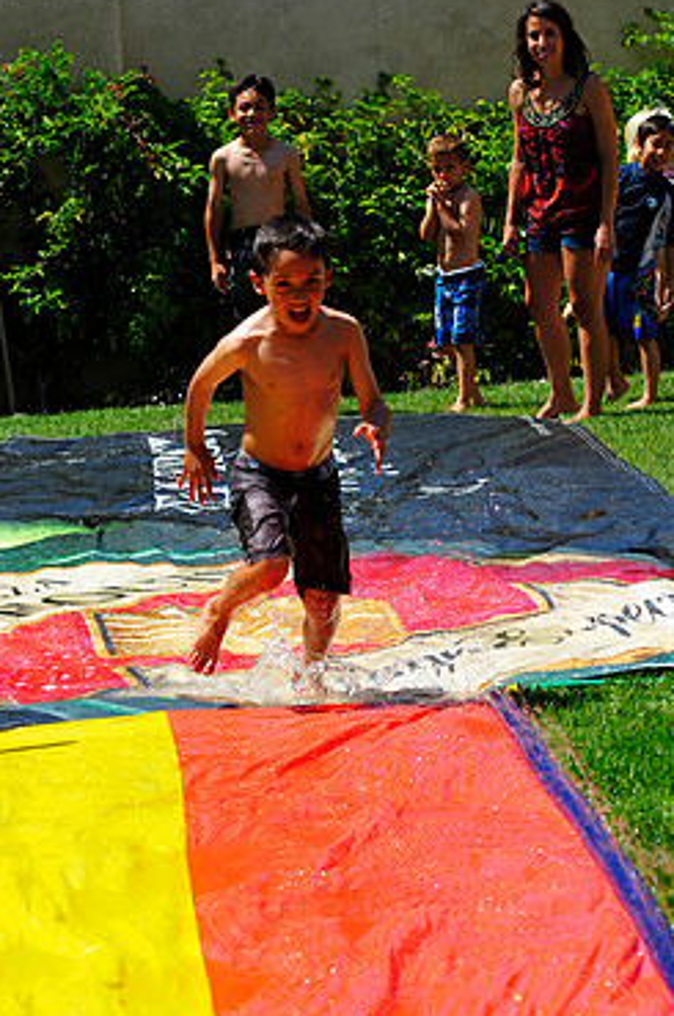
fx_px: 3605
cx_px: 276
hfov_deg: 10.7
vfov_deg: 16.0
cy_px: 606
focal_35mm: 128
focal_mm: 70
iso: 200
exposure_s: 1/1000
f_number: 5
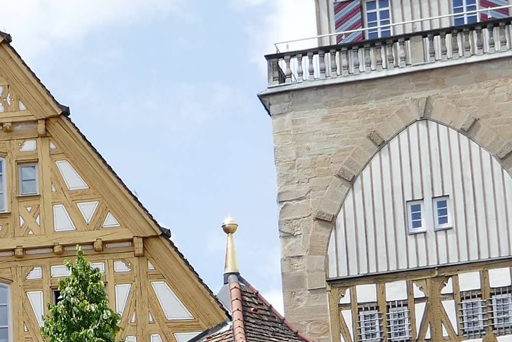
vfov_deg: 17.9
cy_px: 157
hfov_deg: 26.3
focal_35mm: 76
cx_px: 134
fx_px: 1081
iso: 125
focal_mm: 10.2
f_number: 3
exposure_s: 1/1300
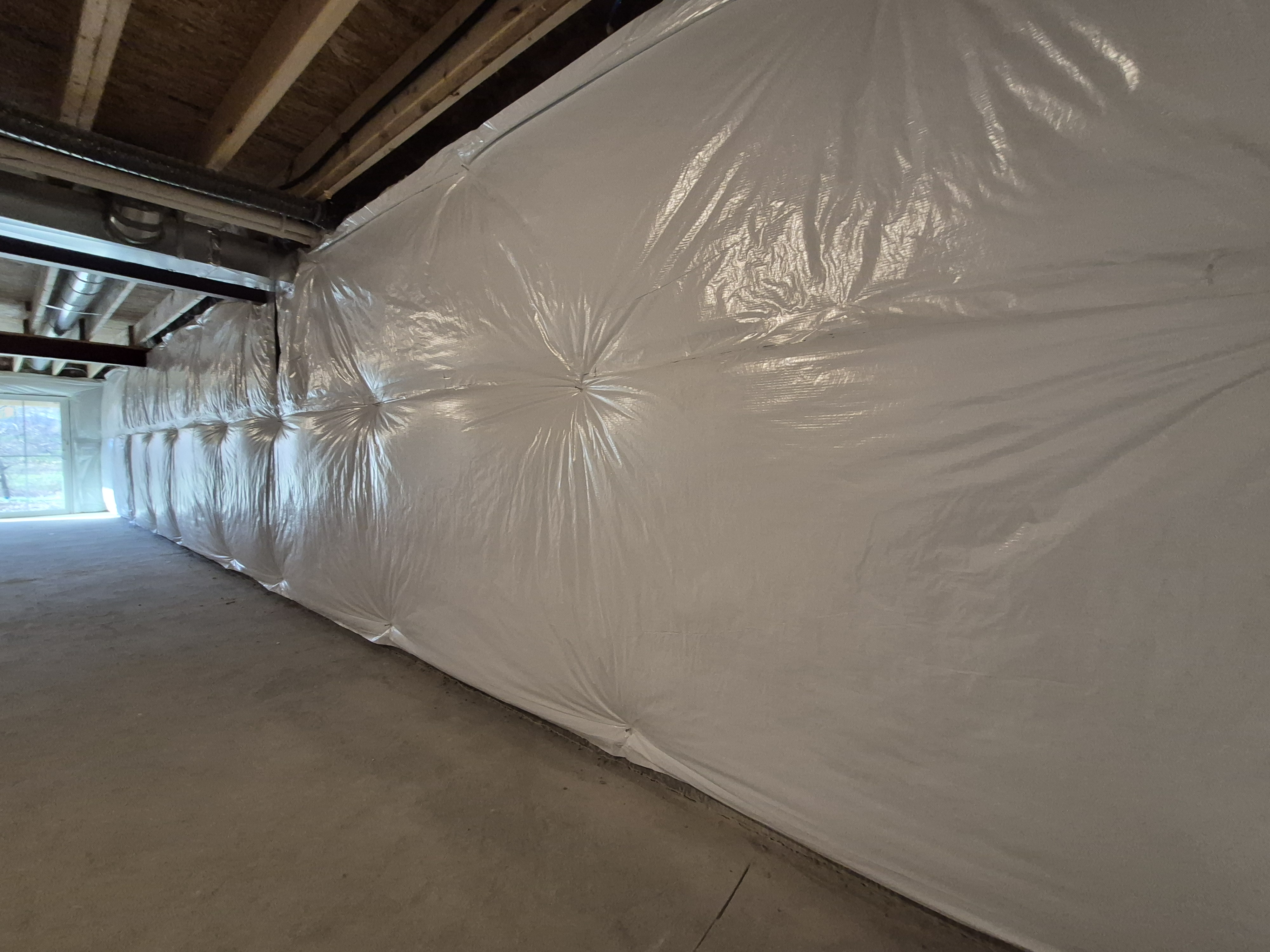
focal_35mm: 13
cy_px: 476
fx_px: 477
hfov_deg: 106.2
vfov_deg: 89.9
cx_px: 635
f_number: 2.2
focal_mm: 1.74
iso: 640
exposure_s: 1/60
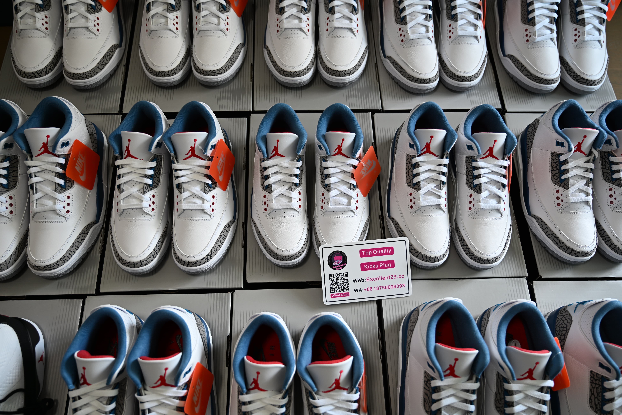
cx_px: 311
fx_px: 518
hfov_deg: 61.9
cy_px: 208
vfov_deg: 43.6
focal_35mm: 30
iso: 220
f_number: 4
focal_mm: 30
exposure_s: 1/30
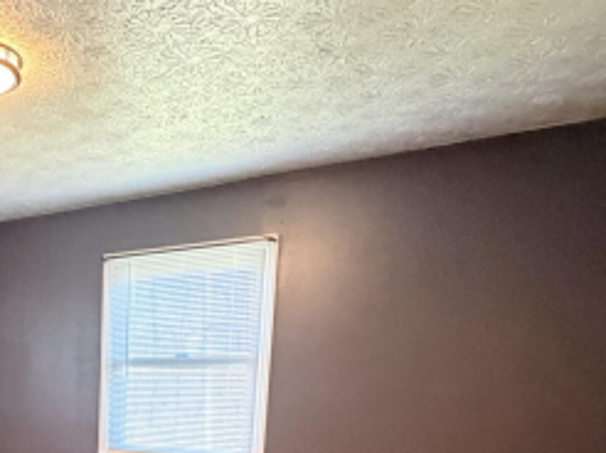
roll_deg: +0.3
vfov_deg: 33.1
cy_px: 495
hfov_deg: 44.1
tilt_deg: -10.6
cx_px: 46
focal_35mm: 38
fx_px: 665
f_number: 2.2
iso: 1000
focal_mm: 2.22
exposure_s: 1/60
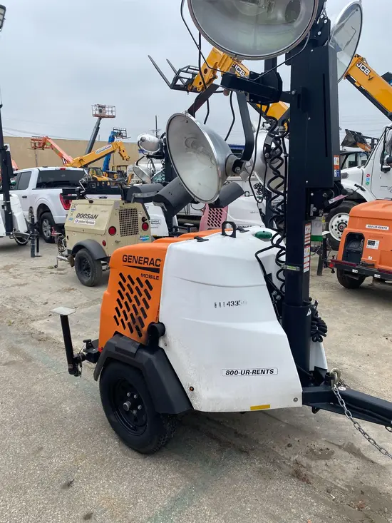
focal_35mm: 26
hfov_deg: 53.1
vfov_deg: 67.3
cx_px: 196
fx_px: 392
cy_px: 262
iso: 32
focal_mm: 4.25
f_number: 1.8
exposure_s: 1/1300
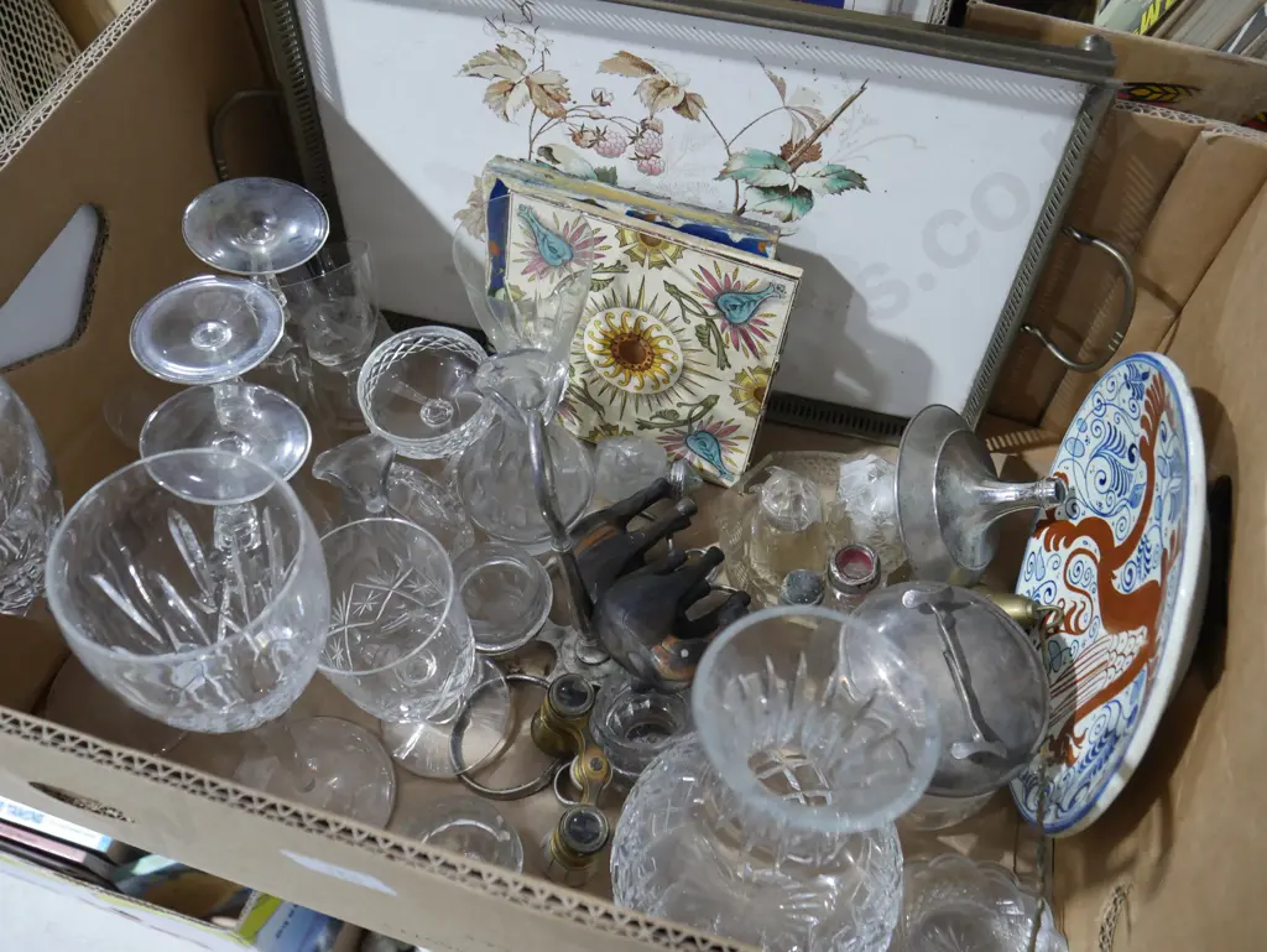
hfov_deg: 59.9
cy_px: 476
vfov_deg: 46.8
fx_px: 1099
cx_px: 634
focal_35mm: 30
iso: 1250
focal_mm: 15
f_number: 4.5
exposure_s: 1/60
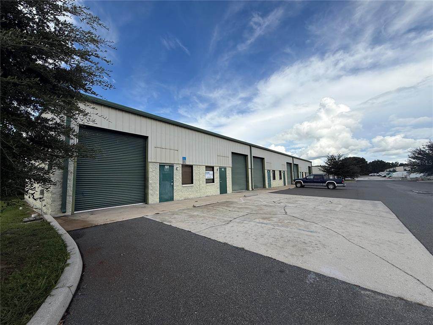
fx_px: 175
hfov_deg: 102.1
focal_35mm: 14
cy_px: 162
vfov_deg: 85.7
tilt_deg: +6.0
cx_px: 216
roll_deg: +1.8
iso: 20
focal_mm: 2.22
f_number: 2.2
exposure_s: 1/1087
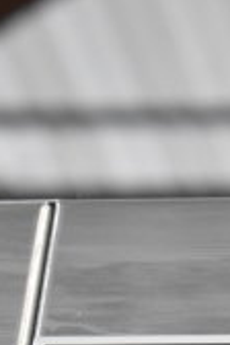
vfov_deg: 7.2
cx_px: 571
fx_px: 2712
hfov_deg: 4.7
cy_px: 397
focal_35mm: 283
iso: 2200
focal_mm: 52
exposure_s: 1/80
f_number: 5.6
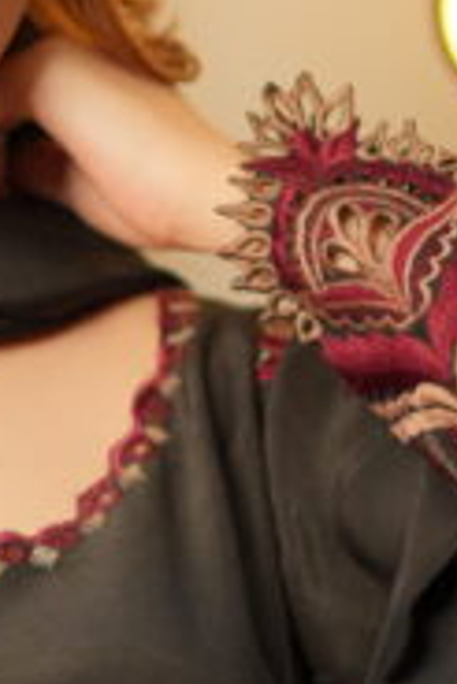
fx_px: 3250
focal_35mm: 171
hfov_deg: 8.0
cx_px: -71
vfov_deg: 11.9
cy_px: 59
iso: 100
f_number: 1.4
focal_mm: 35
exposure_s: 1/200
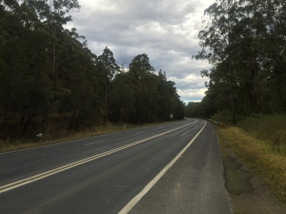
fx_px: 240
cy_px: 107
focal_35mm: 29
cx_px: 143
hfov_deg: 61.7
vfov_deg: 48.2
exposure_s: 1/471
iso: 32
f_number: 2.2
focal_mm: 4.15
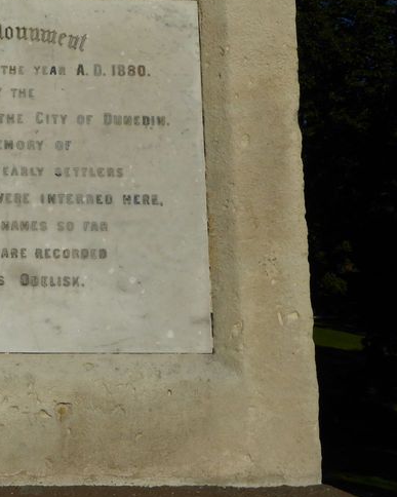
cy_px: 194
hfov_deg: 18.9
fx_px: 1161
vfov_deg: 24.1
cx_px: 12
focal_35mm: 79
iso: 80
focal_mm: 8.4
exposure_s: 1/1600
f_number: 5
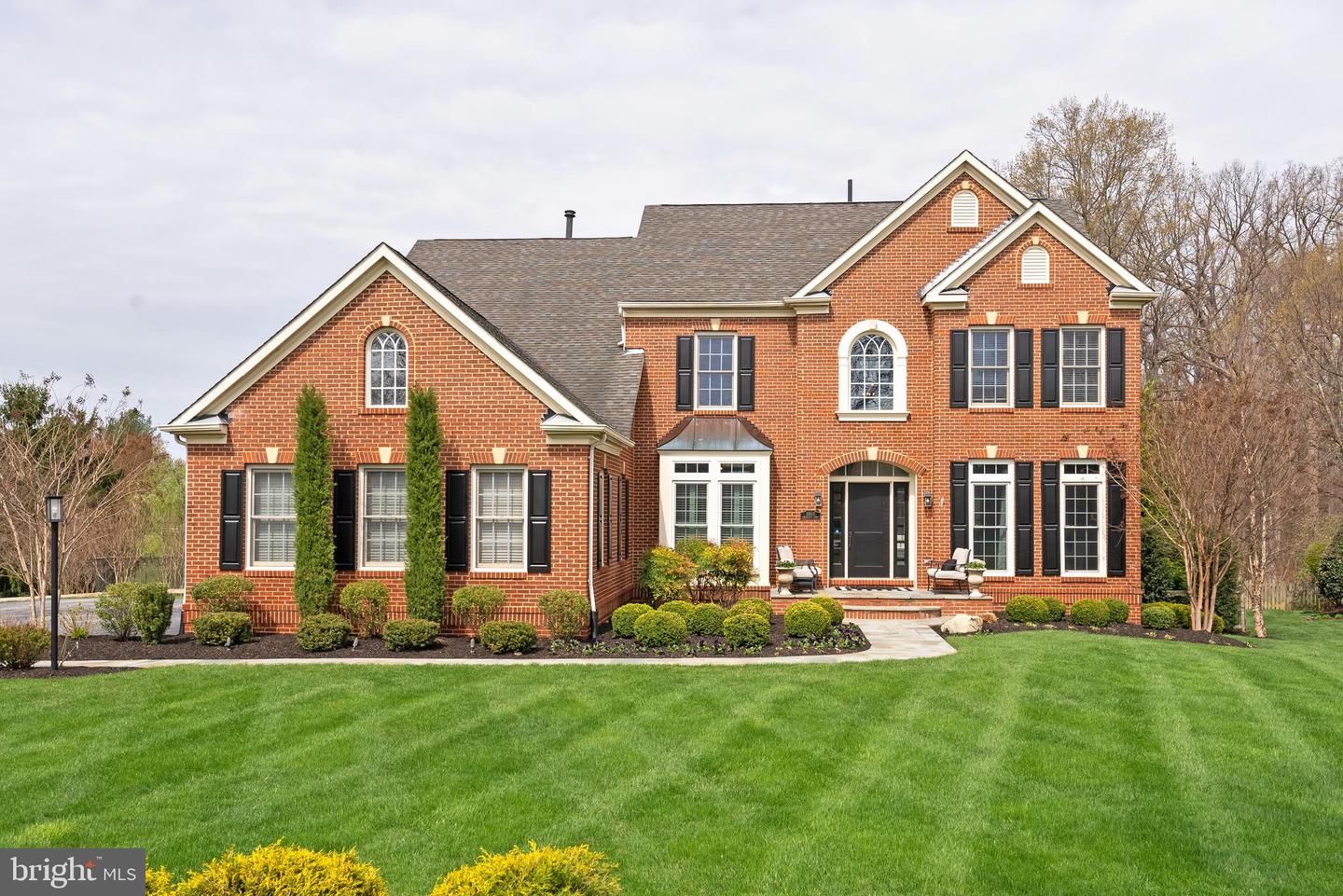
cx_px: 672
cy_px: 448
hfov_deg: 60.3
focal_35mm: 31
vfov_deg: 42.4
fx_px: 1157
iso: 320
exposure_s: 1/500
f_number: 9
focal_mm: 31
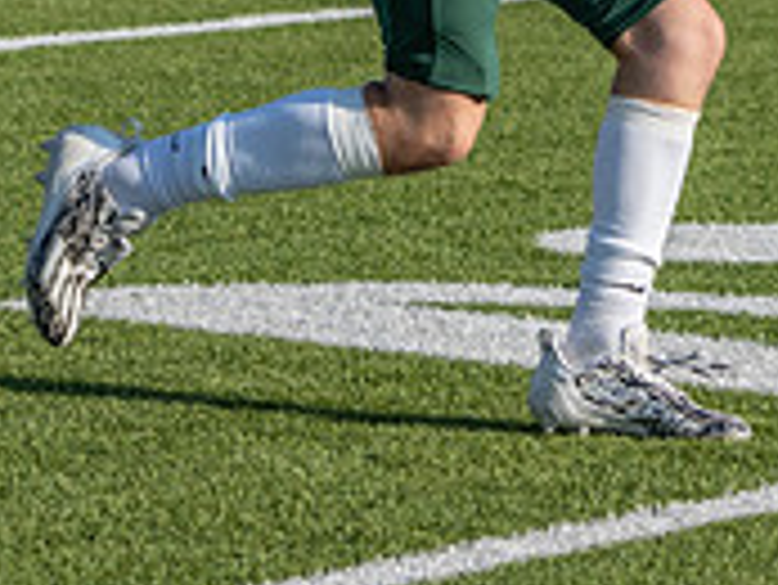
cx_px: 706
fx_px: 7489
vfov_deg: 4.4
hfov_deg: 5.9
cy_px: -259
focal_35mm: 333
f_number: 5.6
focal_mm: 100
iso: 160
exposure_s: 1/1250
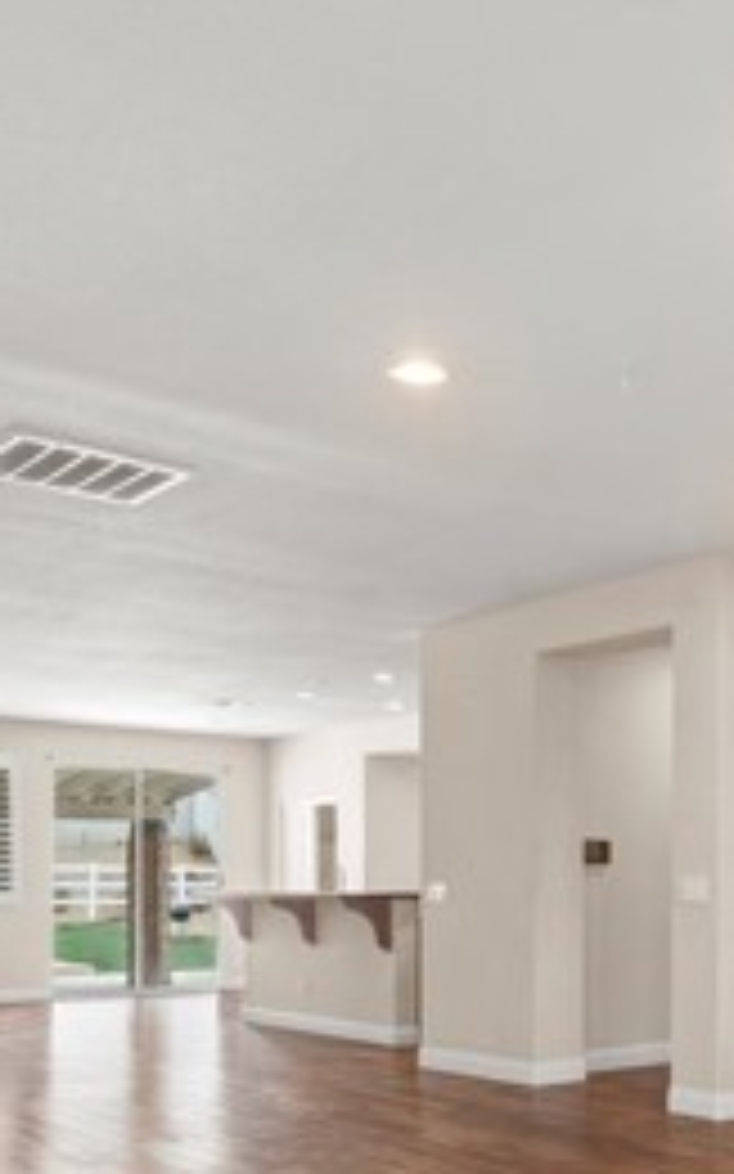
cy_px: 915
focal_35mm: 40
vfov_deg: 47.0
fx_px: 1281
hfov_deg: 30.9
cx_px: 621
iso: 400
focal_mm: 16
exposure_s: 1/2.5
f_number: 8
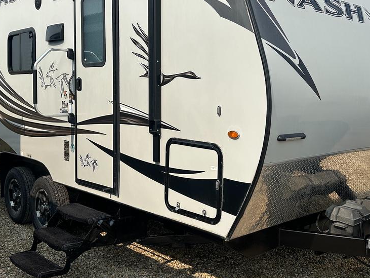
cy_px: 121
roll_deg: -1.2
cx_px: 220
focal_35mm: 42
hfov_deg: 44.6
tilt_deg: -4.2
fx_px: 449
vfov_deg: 34.3
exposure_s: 1/5525
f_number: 1.78
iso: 80
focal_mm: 6.86
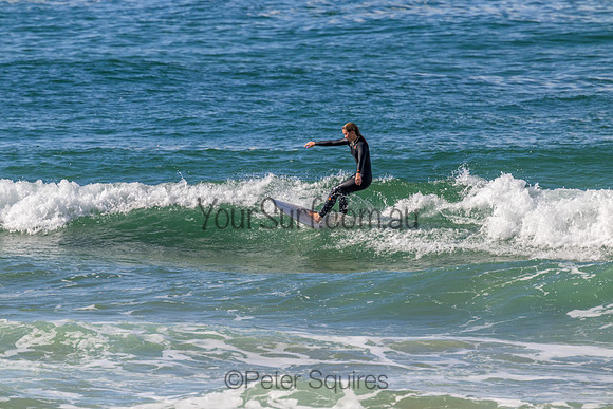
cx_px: 306
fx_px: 13625
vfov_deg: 1.7
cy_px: 204
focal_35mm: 800
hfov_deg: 2.6
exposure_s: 1/2000
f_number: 11
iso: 1400
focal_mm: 800
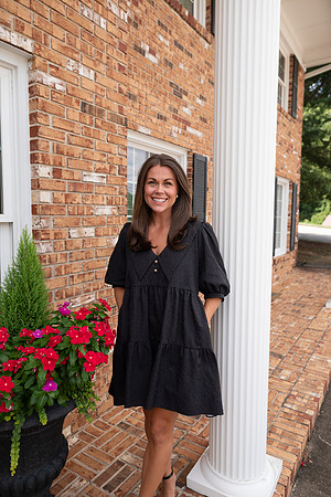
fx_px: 331
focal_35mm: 24
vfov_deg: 73.7
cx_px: 166
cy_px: 248
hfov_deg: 53.1
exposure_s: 1/400
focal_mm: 24
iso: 125
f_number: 4.5
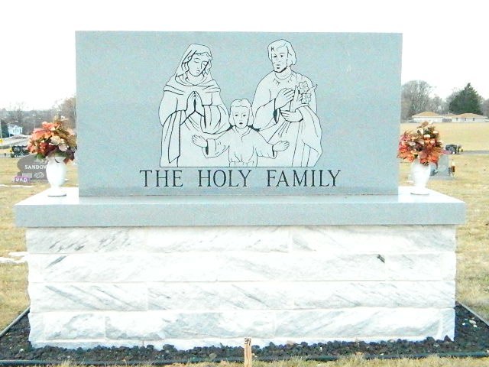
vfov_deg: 30.9
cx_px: 244
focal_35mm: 47
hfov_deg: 40.4
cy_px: 184
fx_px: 664
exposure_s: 1/1000
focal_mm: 8.4
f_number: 10.2
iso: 6400
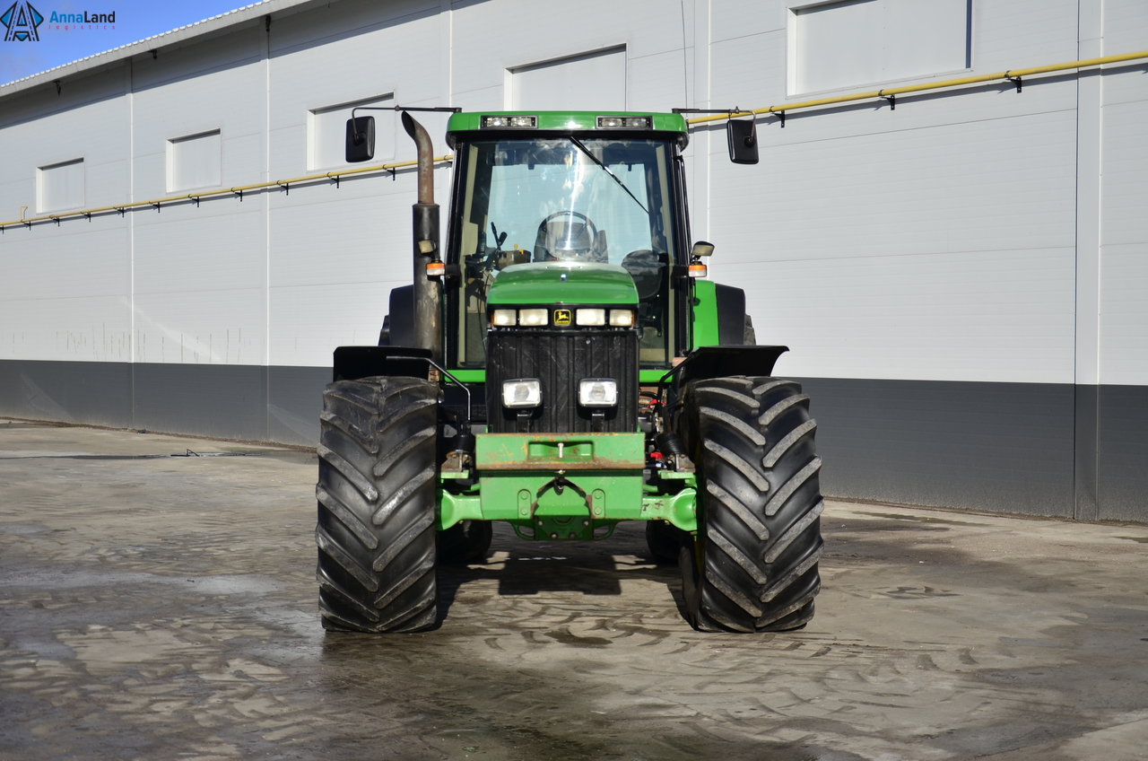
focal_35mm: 51
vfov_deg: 26.4
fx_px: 1623
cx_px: 574
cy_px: 380
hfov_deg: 39.0
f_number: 4.2
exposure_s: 1/1600
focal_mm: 34
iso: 125
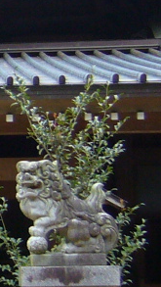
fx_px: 1577
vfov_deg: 10.3
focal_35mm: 208
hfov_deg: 5.4
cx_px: -353
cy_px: 59
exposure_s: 1/30
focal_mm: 5.8
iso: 100
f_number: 2.8
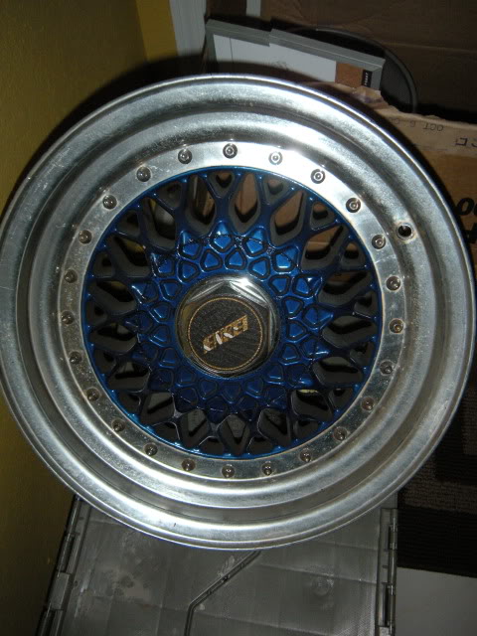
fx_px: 643
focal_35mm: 35
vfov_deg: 52.6
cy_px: 318
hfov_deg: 40.7
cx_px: 238
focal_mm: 5.9
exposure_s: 1/60
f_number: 3.8
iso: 200
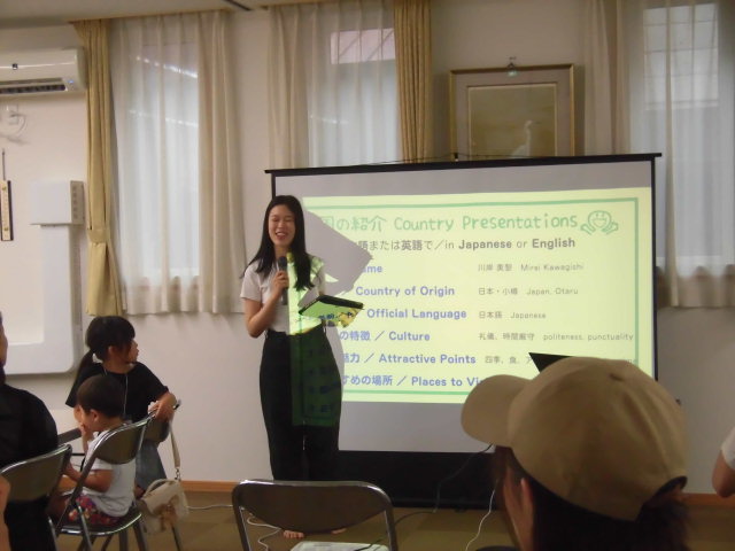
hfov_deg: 32.7
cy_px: 276
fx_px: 1253
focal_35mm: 59
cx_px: 368
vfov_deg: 24.8
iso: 500
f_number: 4.2
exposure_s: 1/60
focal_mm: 10.54
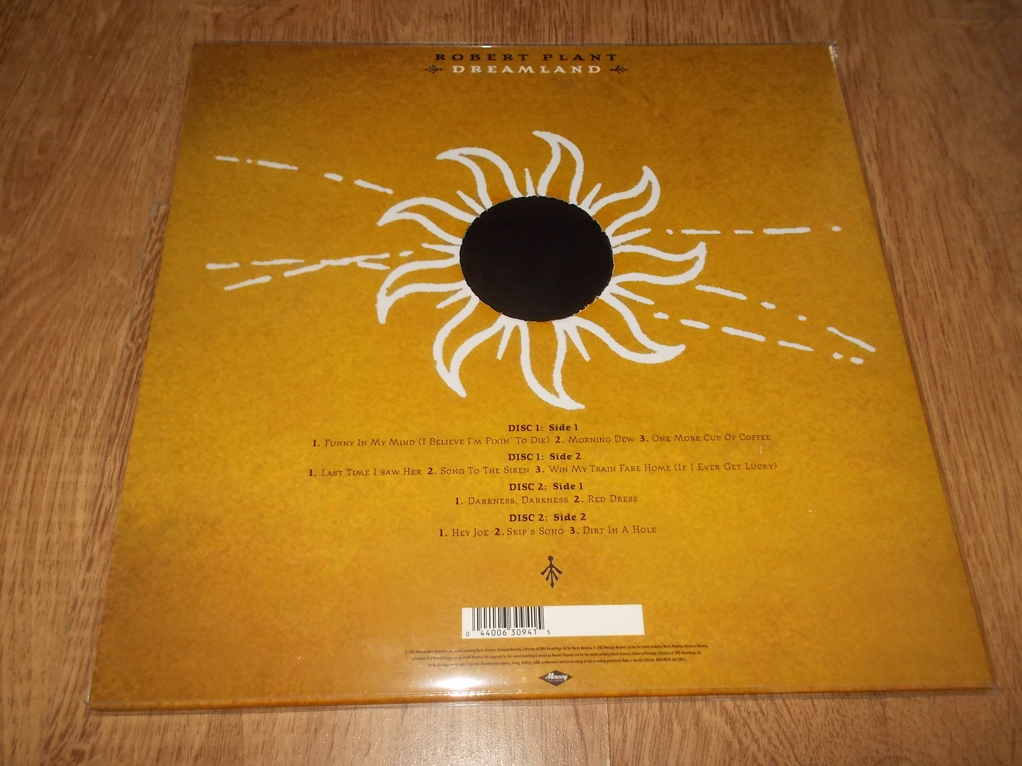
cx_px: 511
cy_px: 383
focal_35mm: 29
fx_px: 856
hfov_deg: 61.7
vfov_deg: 48.2
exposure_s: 1/30
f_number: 3.3
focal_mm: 4.1
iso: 200
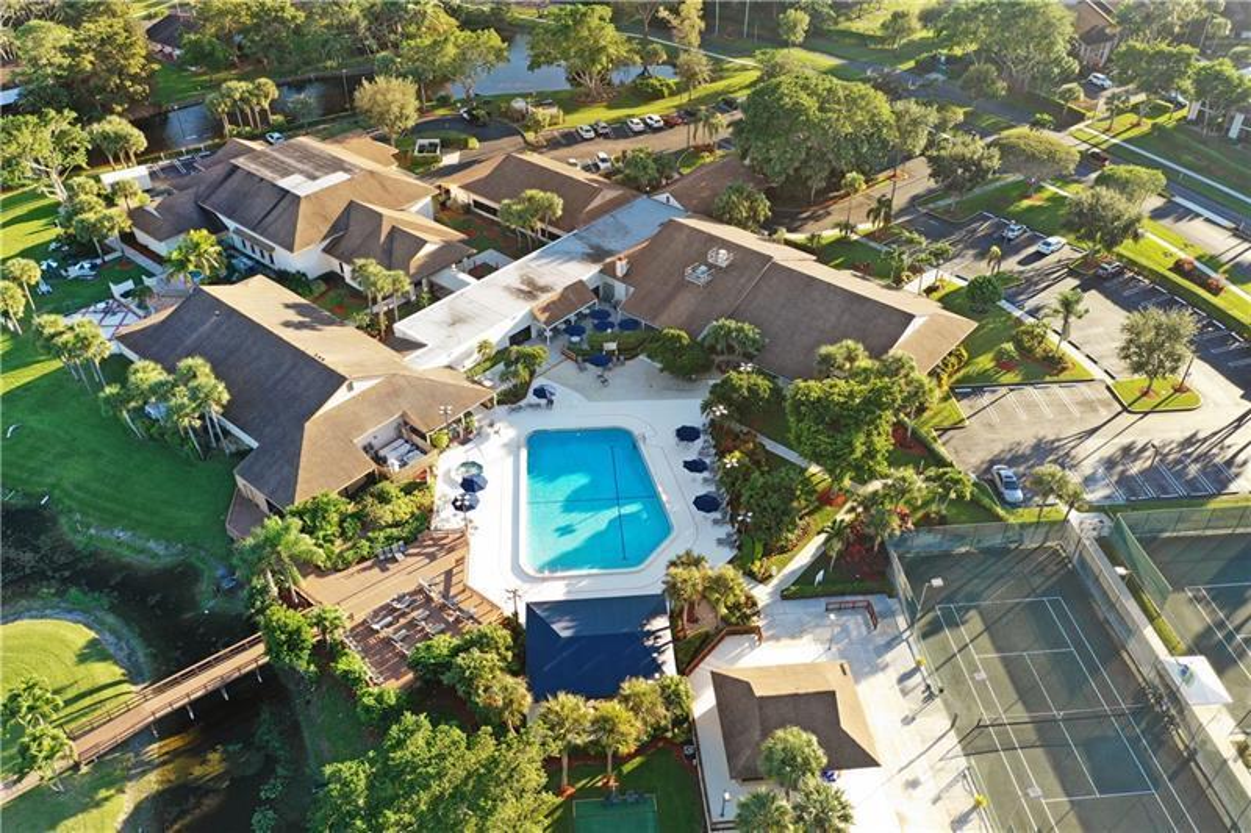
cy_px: 416
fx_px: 973
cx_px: 626
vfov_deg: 46.4
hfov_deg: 65.5
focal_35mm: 28
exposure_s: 1/120
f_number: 4.5
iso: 100
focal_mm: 10.26
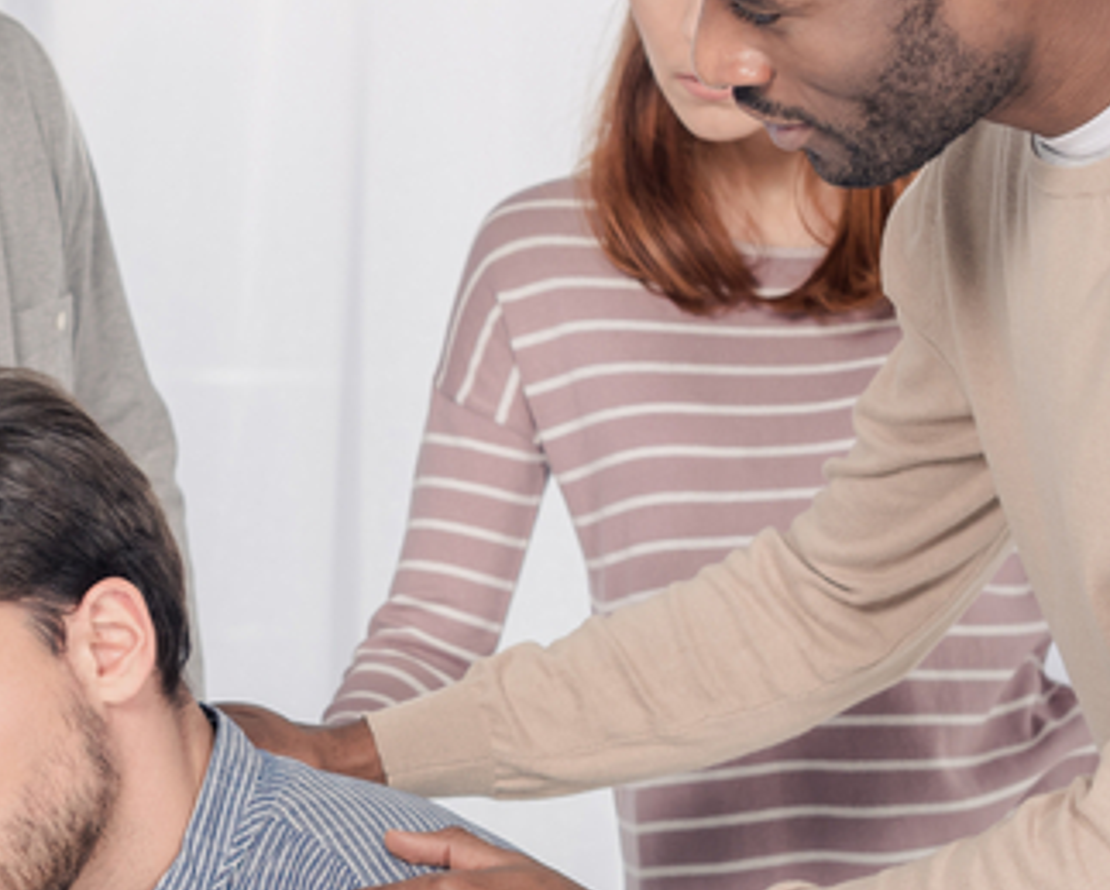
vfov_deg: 10.6
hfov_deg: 13.0
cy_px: 775
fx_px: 4768
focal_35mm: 145
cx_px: -84
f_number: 4.5
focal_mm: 50
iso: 100
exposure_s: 1/160
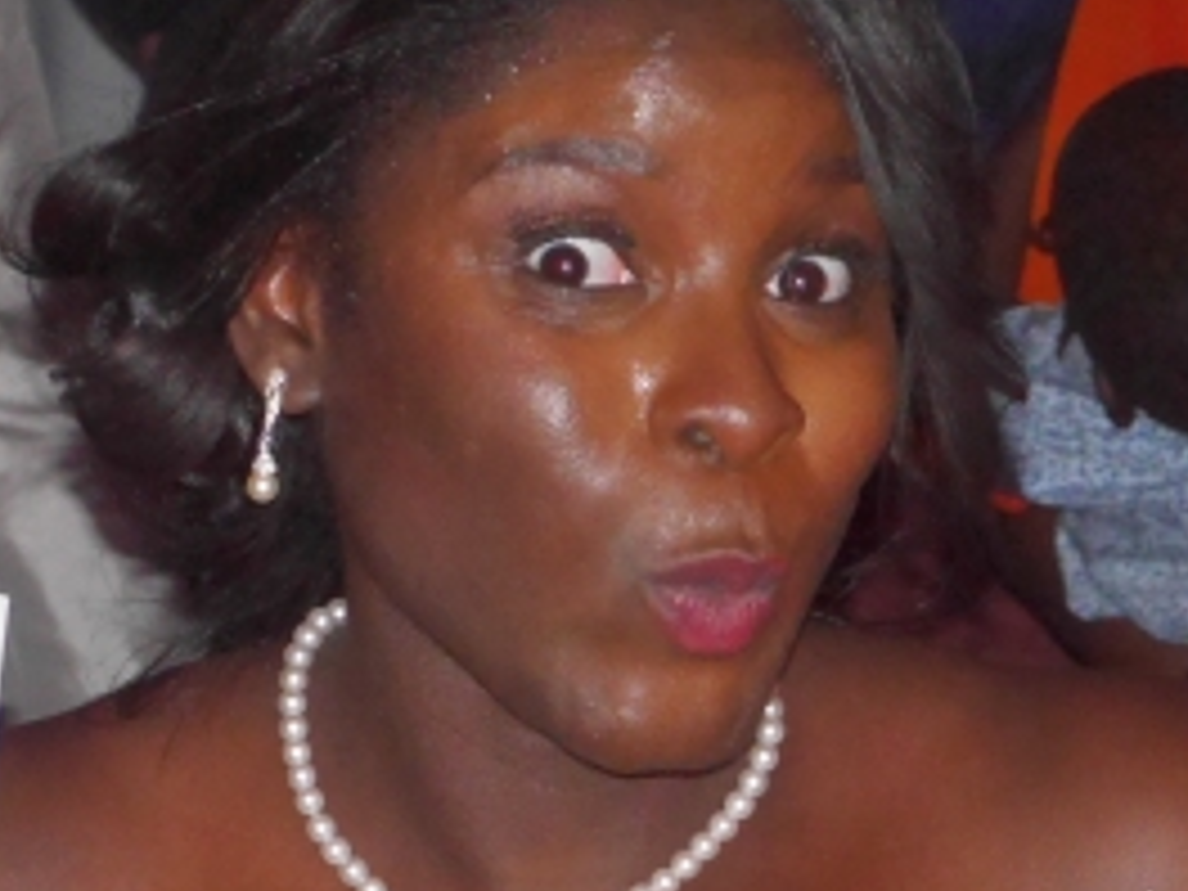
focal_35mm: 256
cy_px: 781
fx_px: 8786
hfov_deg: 7.7
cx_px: 482
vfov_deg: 5.8
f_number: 5.4
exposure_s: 1/60
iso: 1600
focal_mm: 33
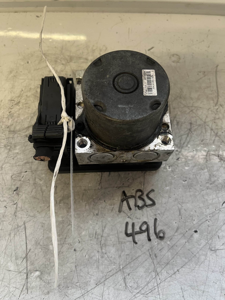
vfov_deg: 67.3
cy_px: 150
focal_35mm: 26
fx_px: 225
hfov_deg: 53.1
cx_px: 112
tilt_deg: -67.8
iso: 125
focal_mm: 5.1
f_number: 1.6
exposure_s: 1/82
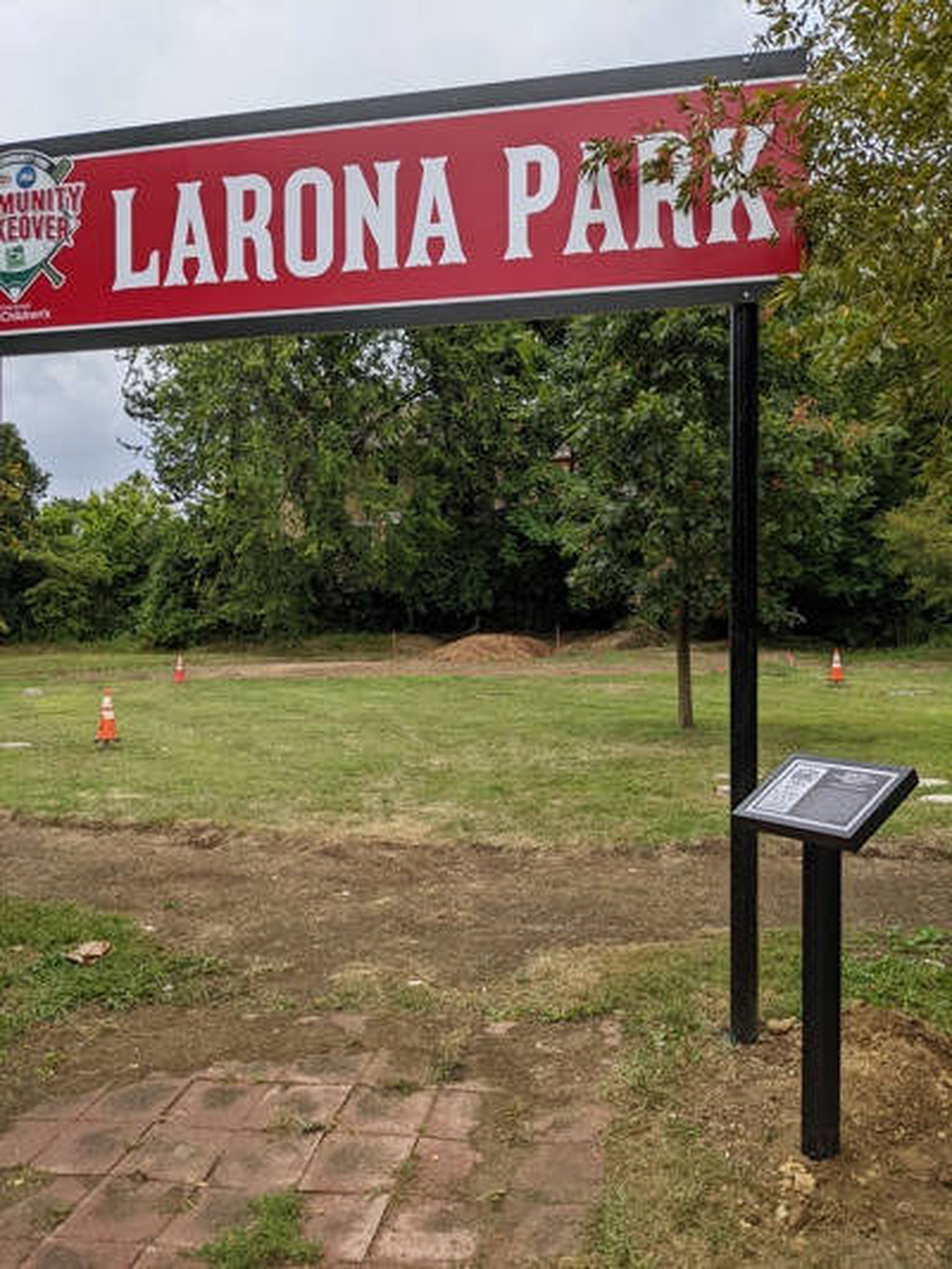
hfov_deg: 51.4
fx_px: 990
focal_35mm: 27
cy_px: 634
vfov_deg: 65.3
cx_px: 476
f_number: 1.73
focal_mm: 4.38
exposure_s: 1/373
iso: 47
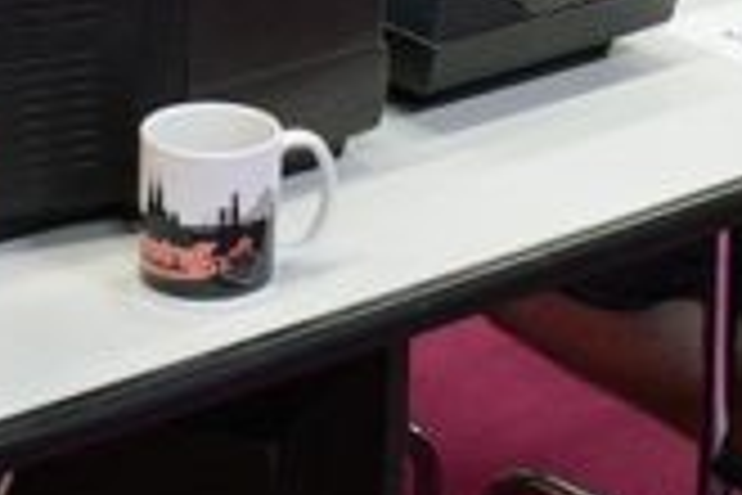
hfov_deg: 12.2
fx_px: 3462
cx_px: 517
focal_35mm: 168
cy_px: -745
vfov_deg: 7.6
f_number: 4
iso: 1600
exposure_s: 1/40
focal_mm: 18
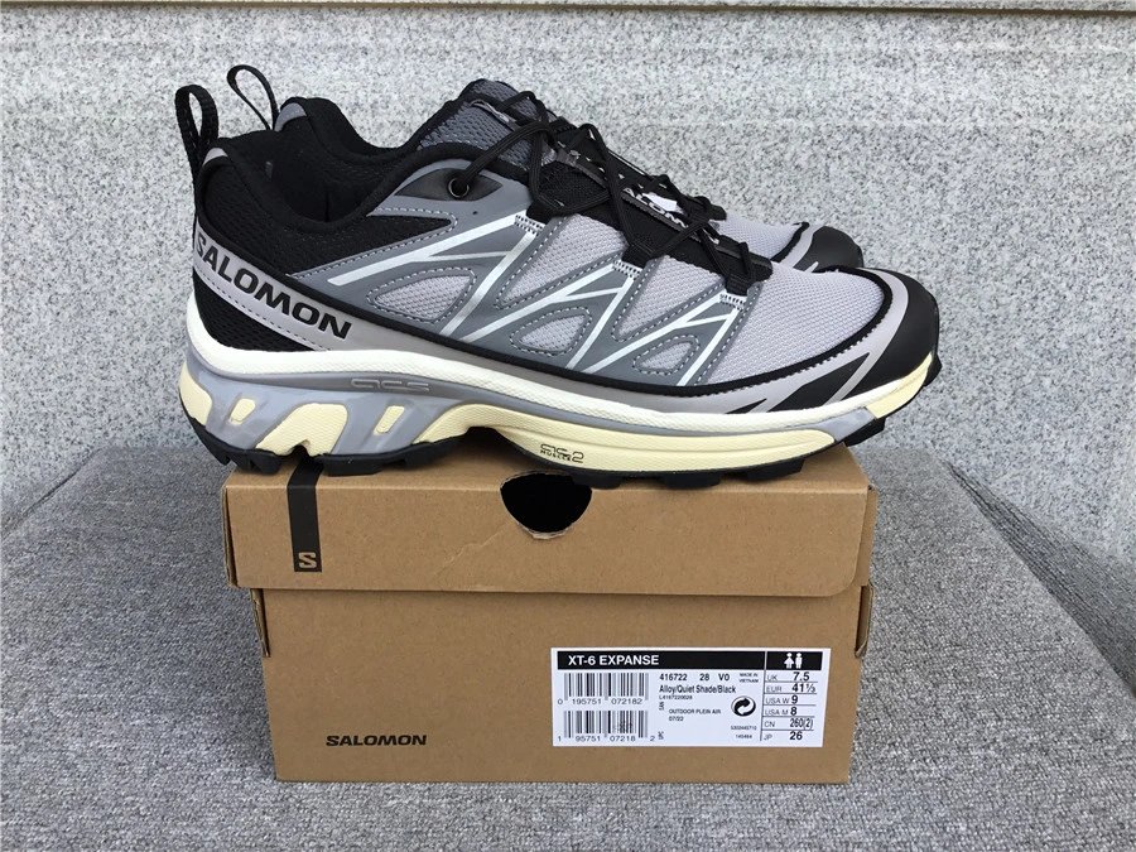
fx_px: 1017
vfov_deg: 45.4
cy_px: 426
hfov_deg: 58.4
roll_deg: +0.0
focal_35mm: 31
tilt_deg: -20.8
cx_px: 568
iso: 25
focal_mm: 3.3
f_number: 2.4
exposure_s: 1/401
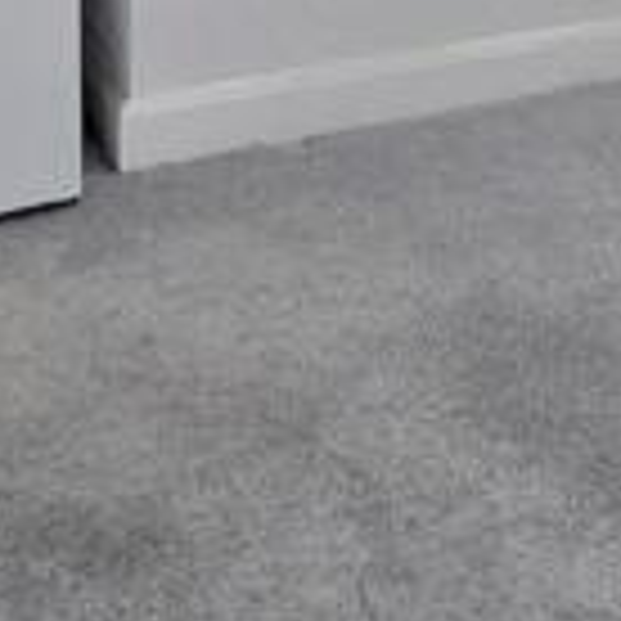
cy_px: -344
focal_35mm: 76
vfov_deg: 19.5
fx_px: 1543
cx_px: 875
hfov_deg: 20.2
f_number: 2.2
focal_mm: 2.2
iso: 50
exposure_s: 1/141
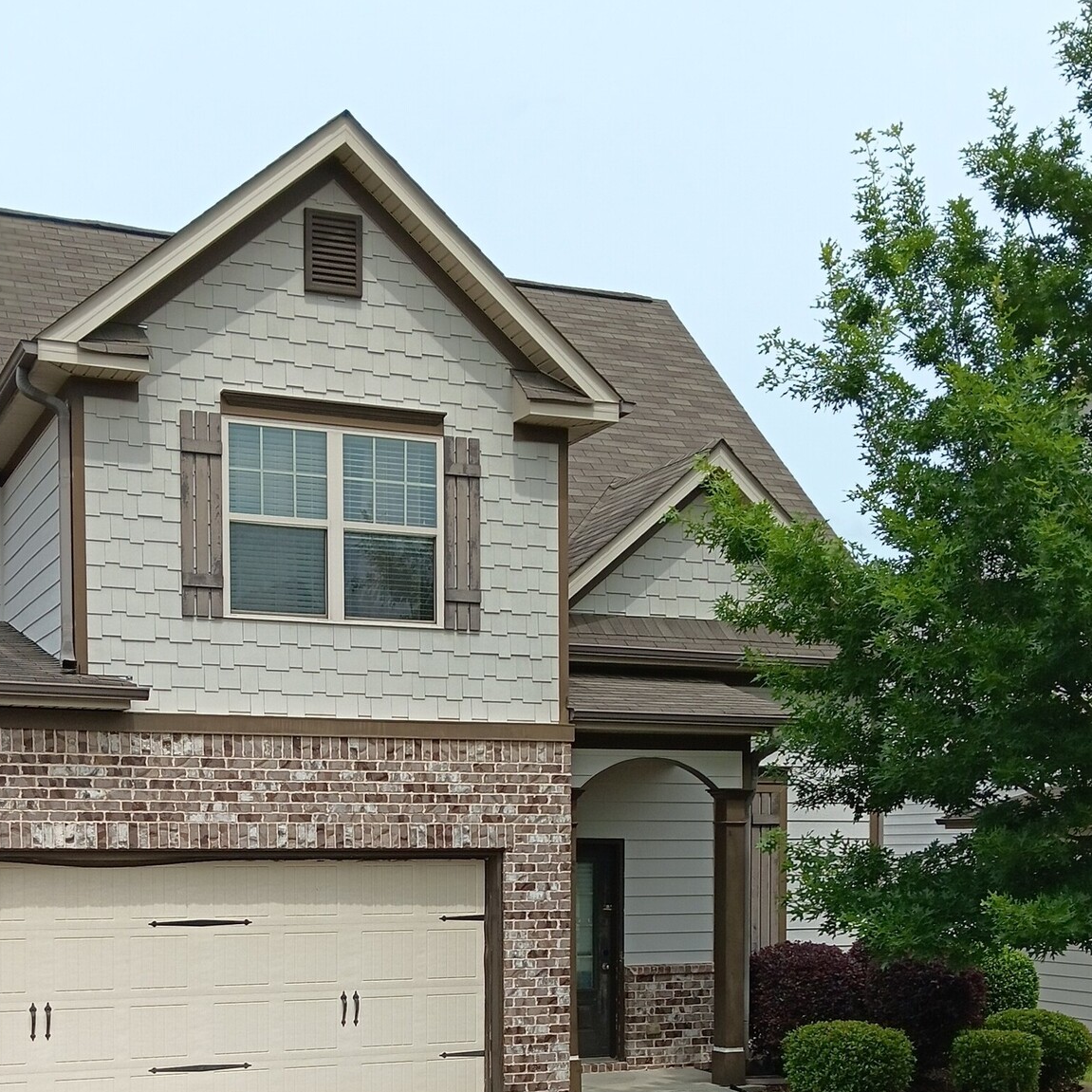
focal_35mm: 46
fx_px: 1642
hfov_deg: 36.6
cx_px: 426
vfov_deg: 35.2
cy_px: 924
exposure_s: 1/1000
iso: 20
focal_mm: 3.98
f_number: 1.8
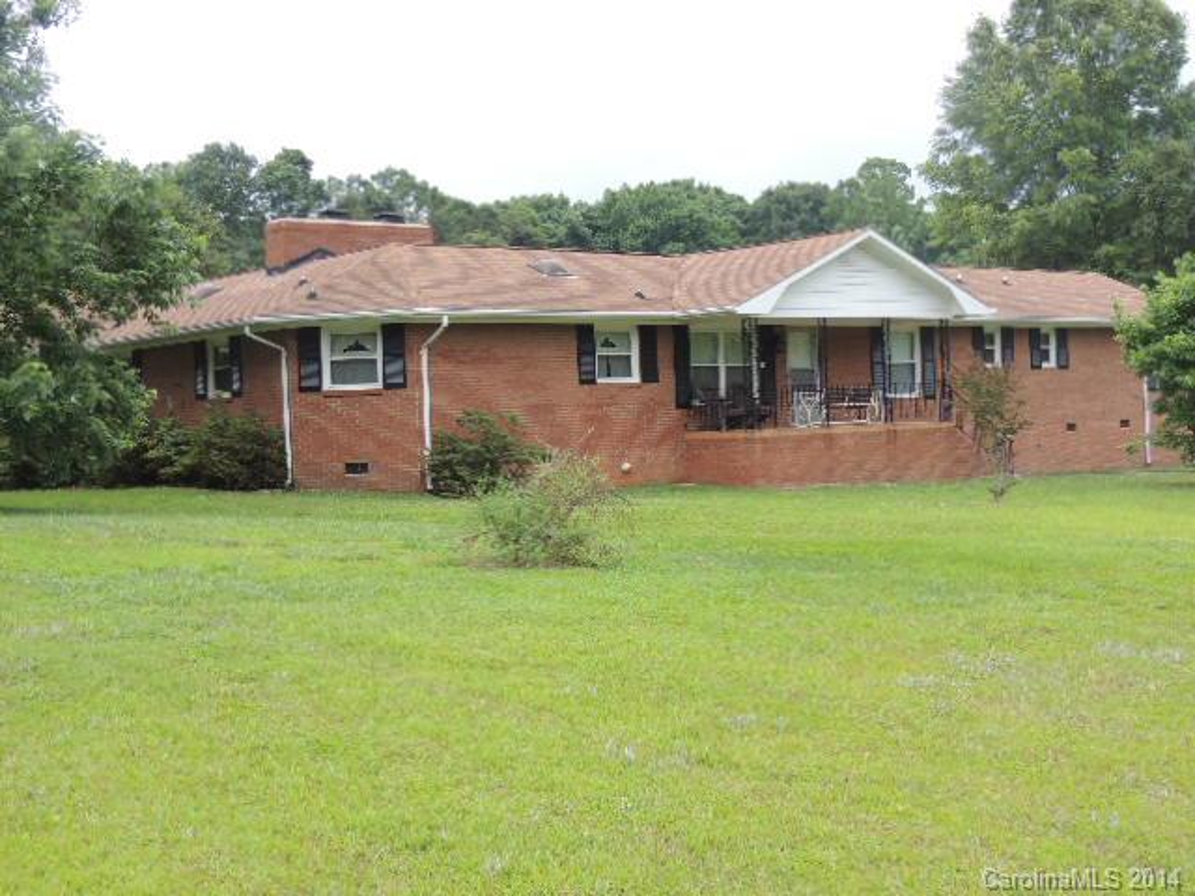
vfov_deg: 30.9
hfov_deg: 40.4
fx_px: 1623
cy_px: 448
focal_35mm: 47
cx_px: 598
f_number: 3.5
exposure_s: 1/250
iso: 100
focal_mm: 8.3
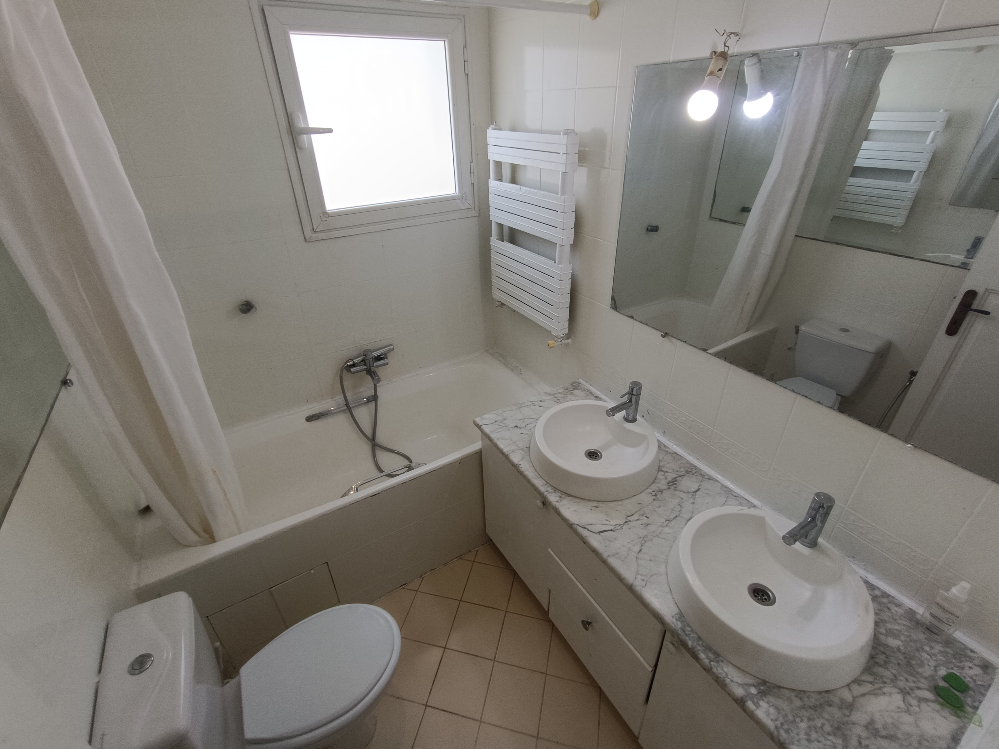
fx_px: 462
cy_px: 374
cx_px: 500
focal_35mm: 16
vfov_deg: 78.1
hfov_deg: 94.5
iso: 89
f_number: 2.2
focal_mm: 1.66
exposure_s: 1/100
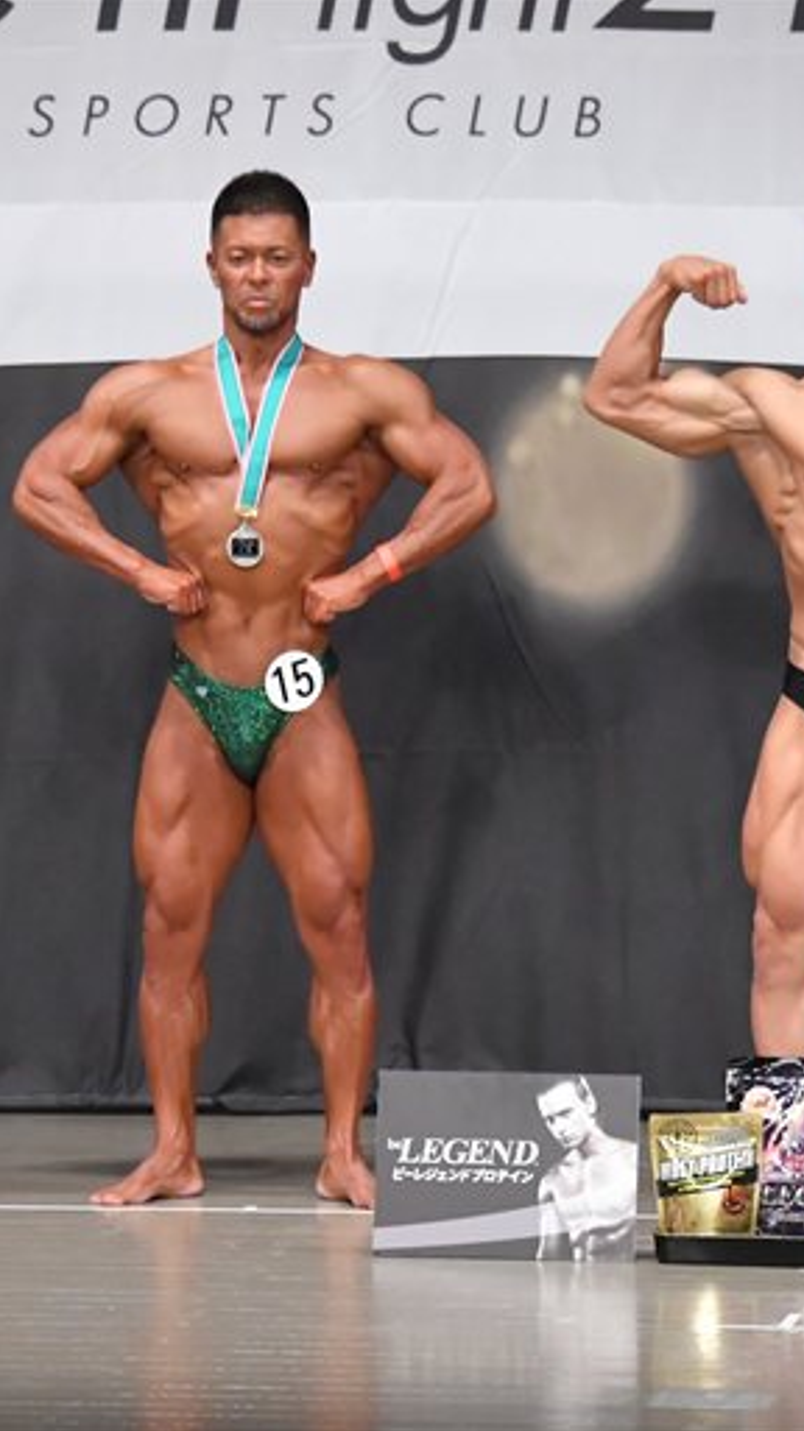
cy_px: 714
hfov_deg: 4.1
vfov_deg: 7.3
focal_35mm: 296
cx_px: 267
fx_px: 11235
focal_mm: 125
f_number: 5.6
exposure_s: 1/400
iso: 6400
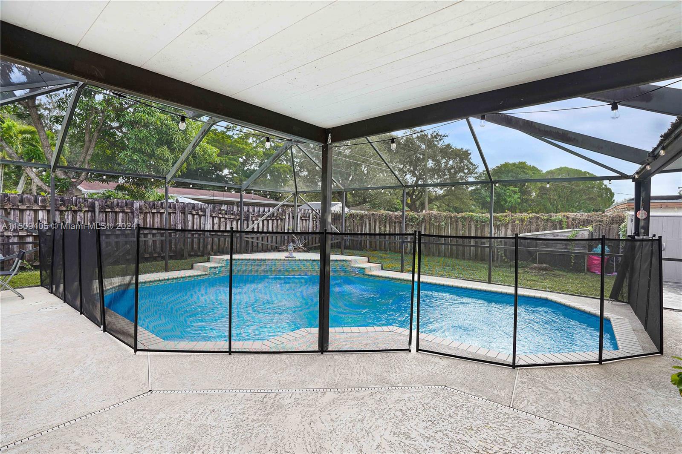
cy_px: 227
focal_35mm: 16
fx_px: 303
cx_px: 341
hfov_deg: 96.7
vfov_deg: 73.7
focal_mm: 16
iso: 100
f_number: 4.5
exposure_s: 1/320
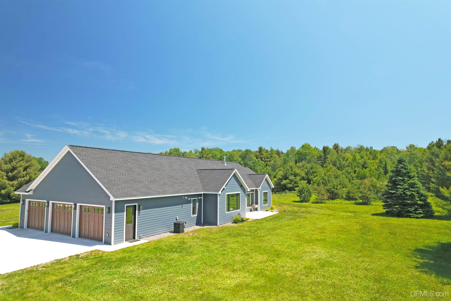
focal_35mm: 22
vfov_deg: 57.2
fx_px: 276
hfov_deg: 78.6
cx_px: 226
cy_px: 150
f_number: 2.8
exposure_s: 1/320
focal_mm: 8.38
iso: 100
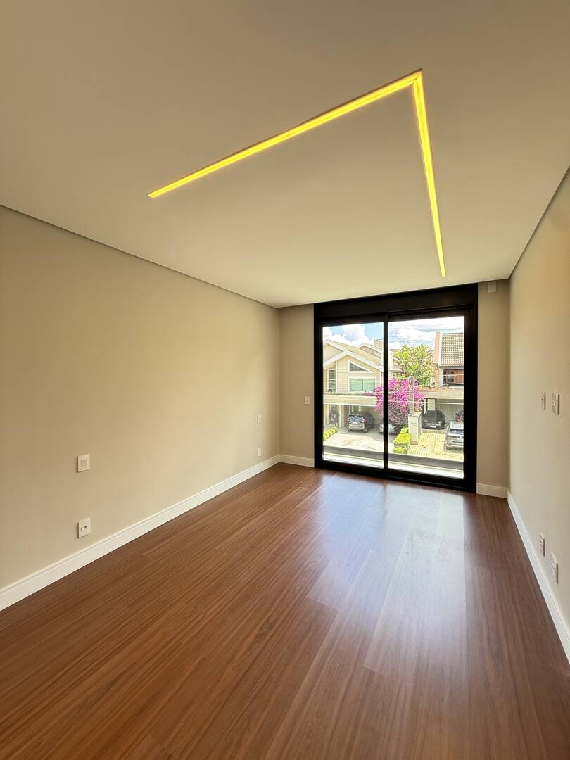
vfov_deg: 102.1
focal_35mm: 14
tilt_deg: +1.5
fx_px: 307
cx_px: 285
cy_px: 380
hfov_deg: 85.7
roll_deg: +0.5
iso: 100
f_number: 2.2
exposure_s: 1/198
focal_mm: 2.22
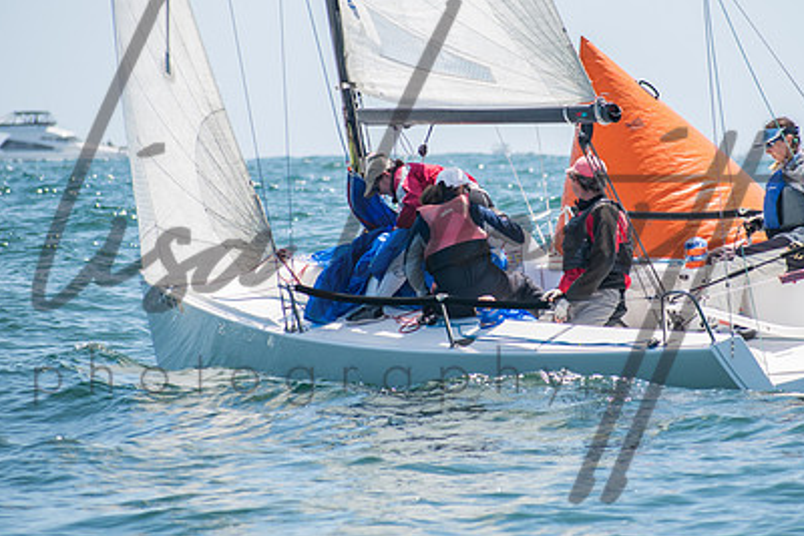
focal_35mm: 424
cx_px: 480
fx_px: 9472
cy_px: 226
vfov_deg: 3.2
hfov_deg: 4.9
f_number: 6.3
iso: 200
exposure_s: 1/800
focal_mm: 195
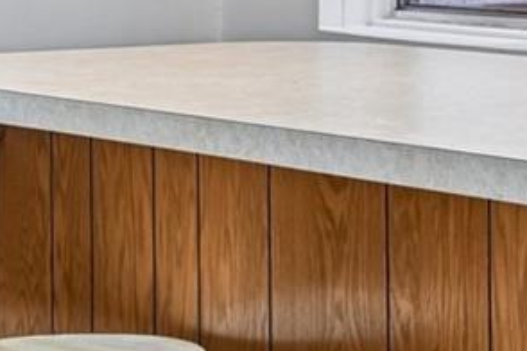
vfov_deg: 8.3
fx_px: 2386
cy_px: -149
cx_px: 825
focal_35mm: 163
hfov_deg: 12.0
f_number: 9
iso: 400
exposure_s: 1/13
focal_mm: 30
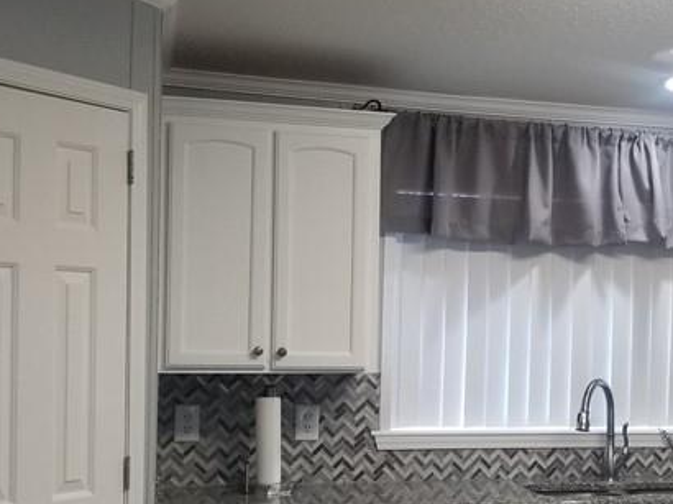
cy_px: 350
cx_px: 604
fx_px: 1263
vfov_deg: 22.4
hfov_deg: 28.7
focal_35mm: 65
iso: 200
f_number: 1.7
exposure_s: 1/60
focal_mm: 4.25
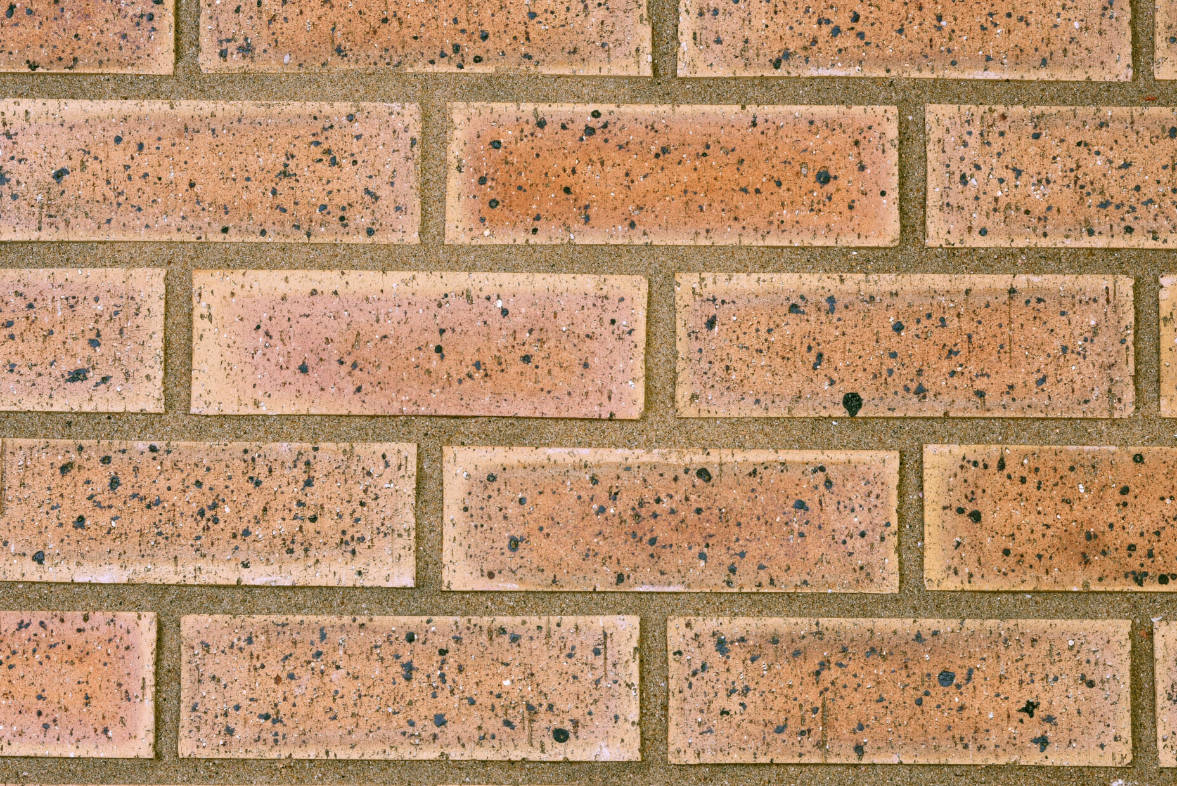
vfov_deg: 13.0
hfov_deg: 19.4
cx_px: 520
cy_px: 539
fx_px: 3434
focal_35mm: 105
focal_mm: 65
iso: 100
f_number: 16
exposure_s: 1/125
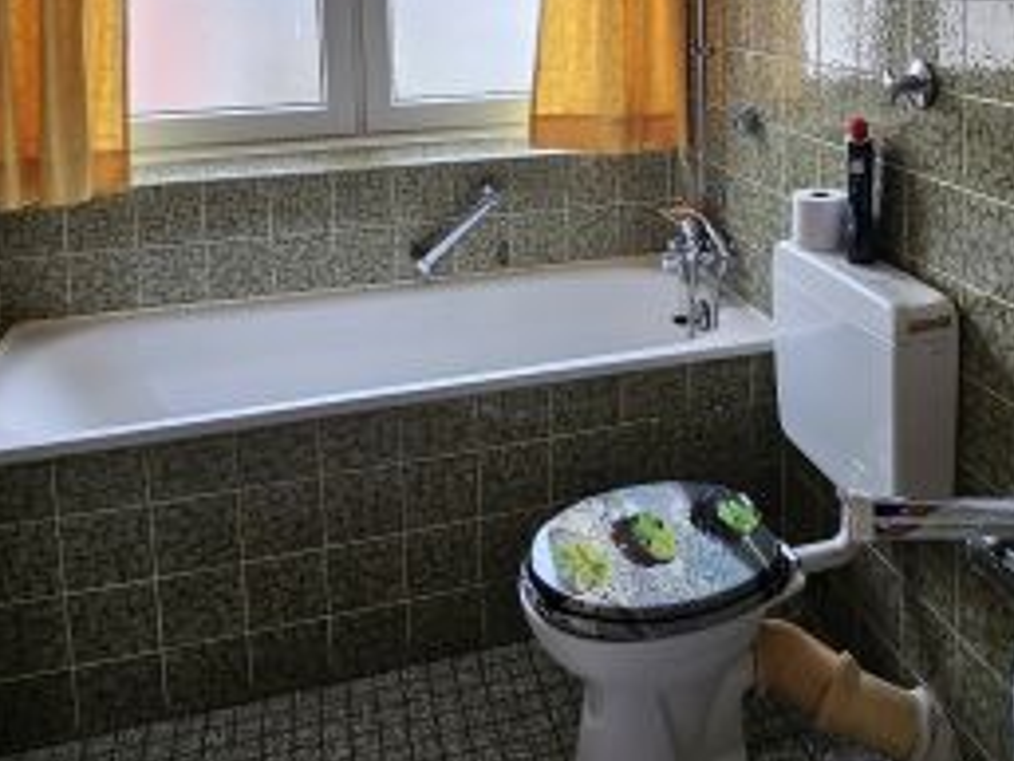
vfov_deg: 41.5
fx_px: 909
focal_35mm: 31
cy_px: 63
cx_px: 621
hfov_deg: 57.7
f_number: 2.2
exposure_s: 1/50
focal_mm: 2.2
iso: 80
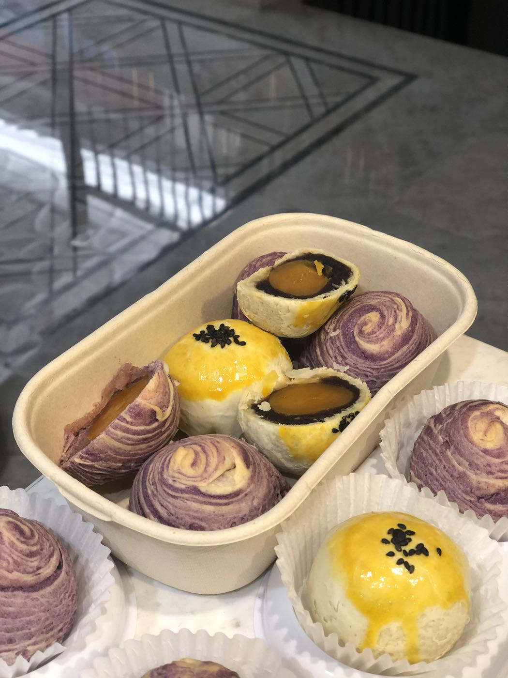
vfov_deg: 36.8
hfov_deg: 28.0
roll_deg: +0.5
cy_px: 339
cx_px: 254
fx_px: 1017
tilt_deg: -38.2
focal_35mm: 52
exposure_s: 1/33
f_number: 2.4
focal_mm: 6
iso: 80
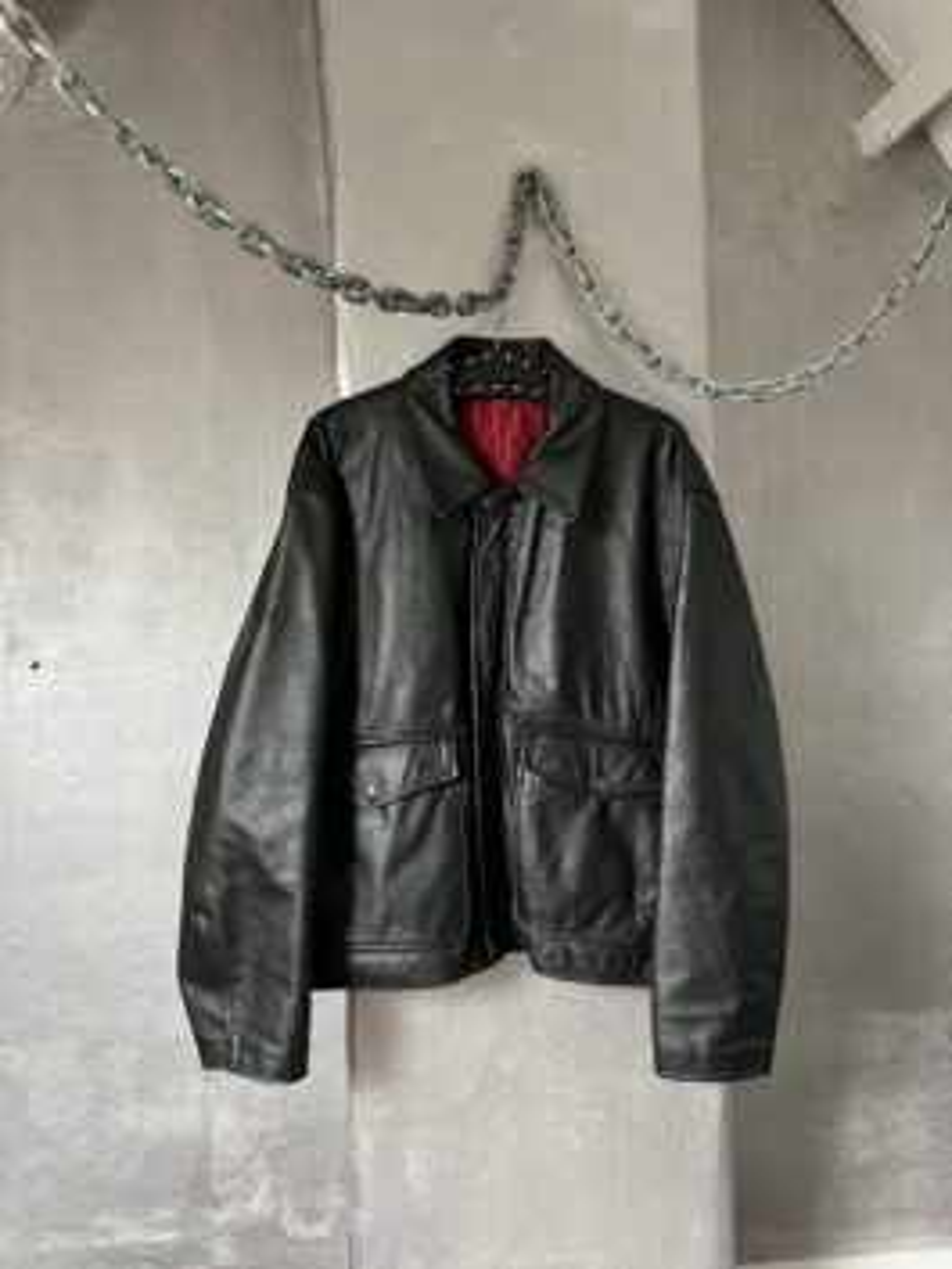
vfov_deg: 67.3
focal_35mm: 26
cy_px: 634
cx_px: 476
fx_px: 953
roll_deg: -1.0
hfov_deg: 53.1
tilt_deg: +0.6
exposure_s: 1/93
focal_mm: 5.7
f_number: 1.5
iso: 125
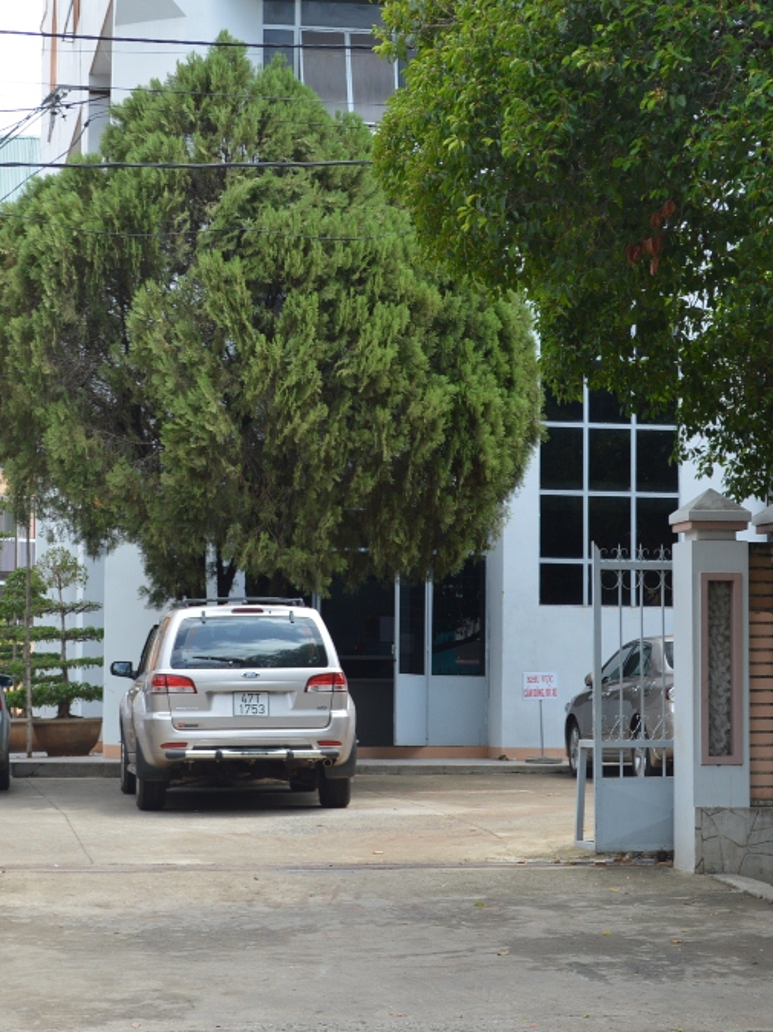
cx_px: 450
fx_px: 2741
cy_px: 517
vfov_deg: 21.3
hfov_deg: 16.0
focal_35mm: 92
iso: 100
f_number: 5.6
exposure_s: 1/125
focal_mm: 42
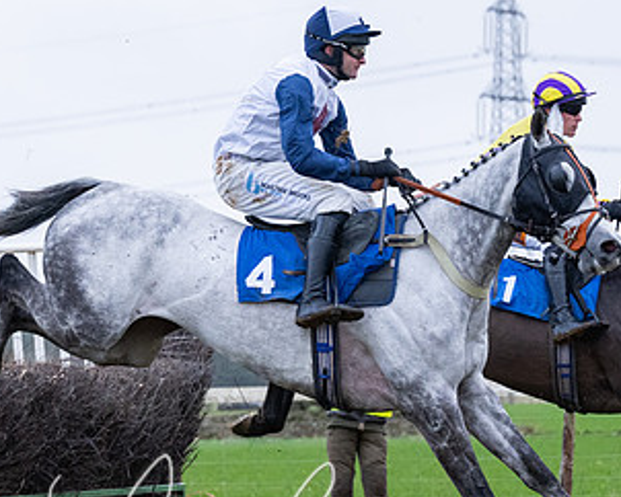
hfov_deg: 8.3
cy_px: 422
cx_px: 151
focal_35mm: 231
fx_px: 4248
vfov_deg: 6.7
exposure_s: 1/1600
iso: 1250
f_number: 3.5
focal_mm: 75
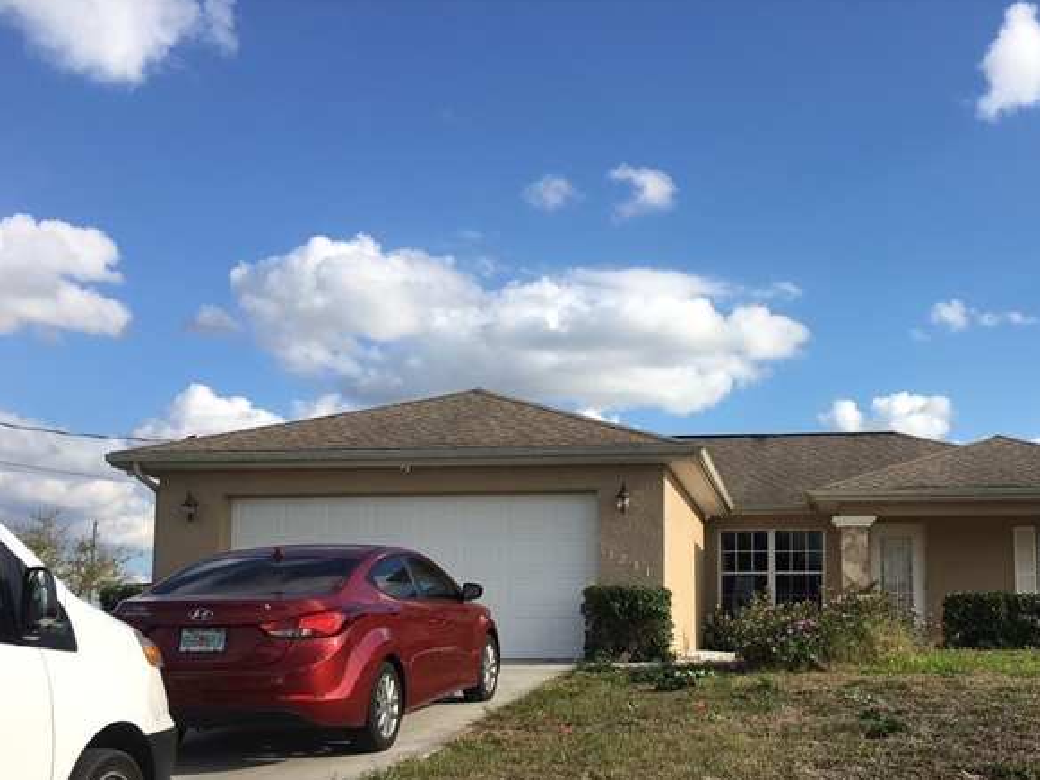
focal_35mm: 40
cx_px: 687
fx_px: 1202
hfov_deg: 46.1
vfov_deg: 35.6
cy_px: 525
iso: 25
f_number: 2.2
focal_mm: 4.15
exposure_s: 1/1425
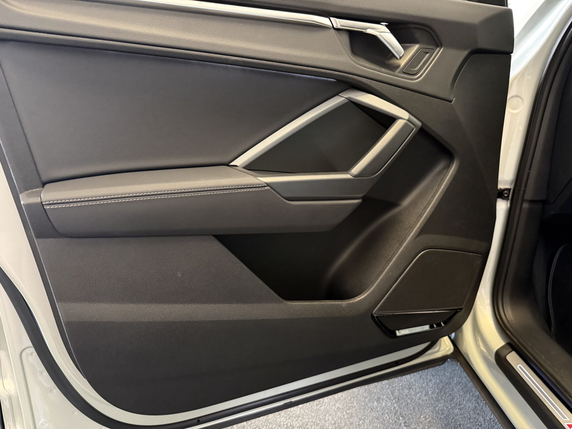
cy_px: 214
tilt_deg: -16.9
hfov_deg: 71.6
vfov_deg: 56.8
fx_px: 397
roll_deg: -0.2
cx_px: 286
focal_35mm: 24
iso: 1000
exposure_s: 1/33
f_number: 1.78
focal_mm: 6.76
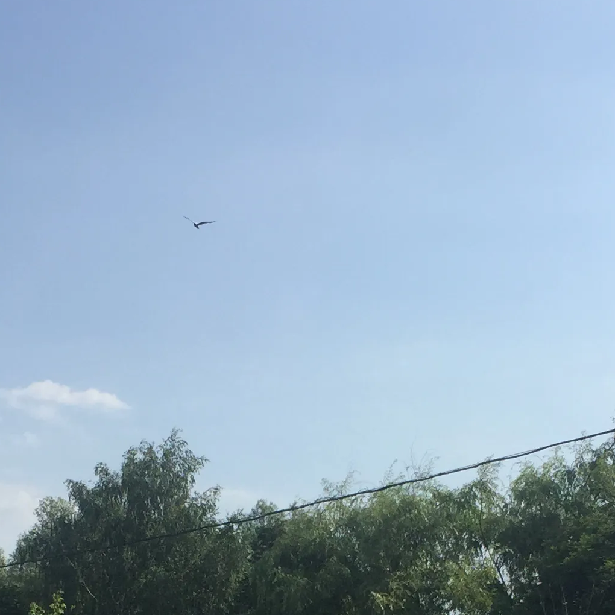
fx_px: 1648
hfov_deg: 21.1
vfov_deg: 20.1
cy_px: 691
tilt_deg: +2.1
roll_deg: -3.0
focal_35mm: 82
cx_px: 264
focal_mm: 4.15
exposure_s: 1/3300
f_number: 2.2
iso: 32
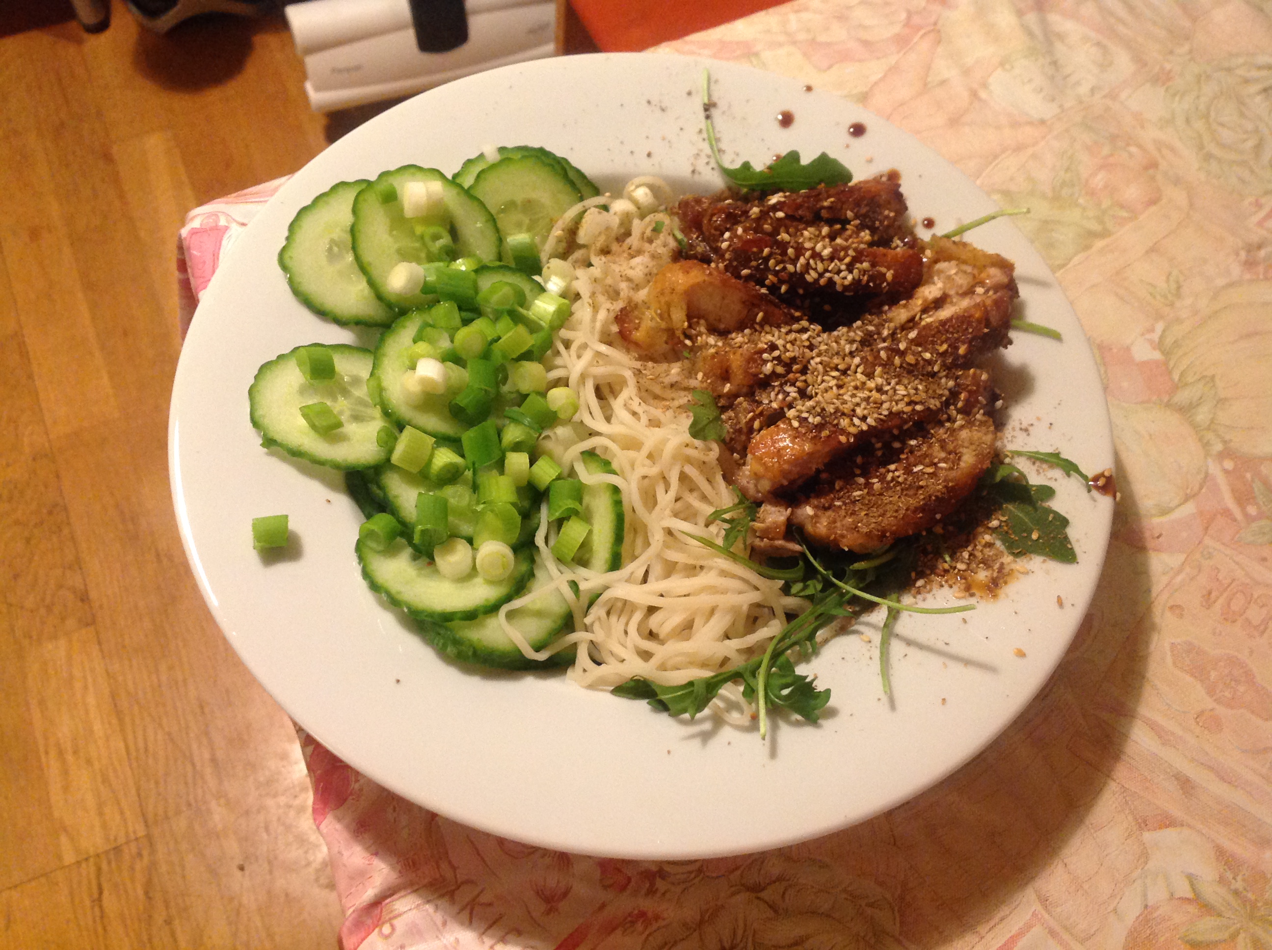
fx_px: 1284
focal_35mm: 35
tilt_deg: -61.1
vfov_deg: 40.6
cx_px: 636
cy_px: 475
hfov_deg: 52.7
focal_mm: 4.28
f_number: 2.4
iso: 250
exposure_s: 1/15
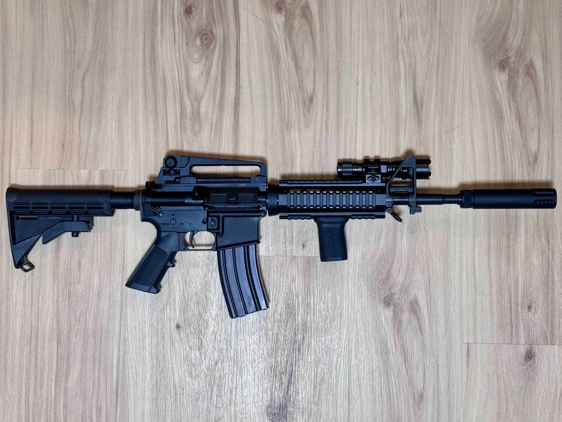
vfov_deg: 30.3
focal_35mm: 48
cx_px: 281
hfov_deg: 39.6
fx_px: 780
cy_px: 211
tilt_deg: -88.2
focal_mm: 6.76
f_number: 1.78
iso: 125
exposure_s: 1/60
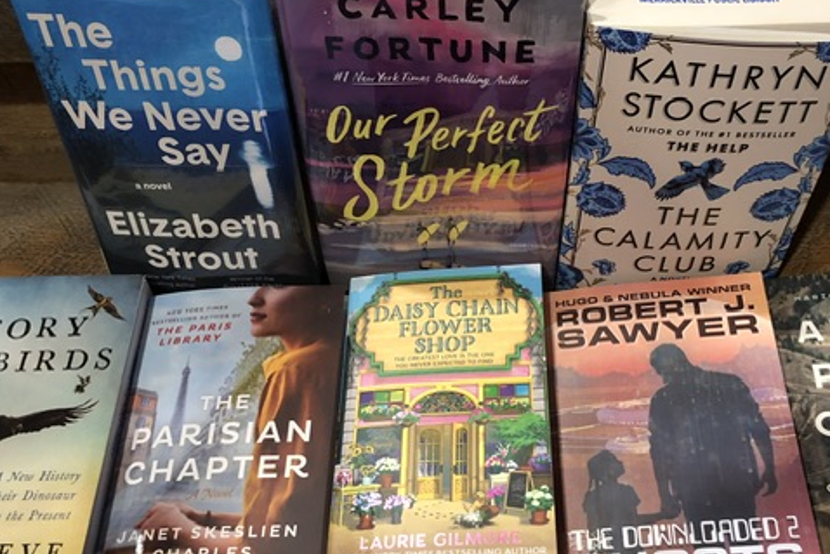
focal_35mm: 39
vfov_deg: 34.2
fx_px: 899
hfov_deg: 49.4
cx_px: 464
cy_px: 311
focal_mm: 3.99
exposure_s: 1/7
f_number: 1.8
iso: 100
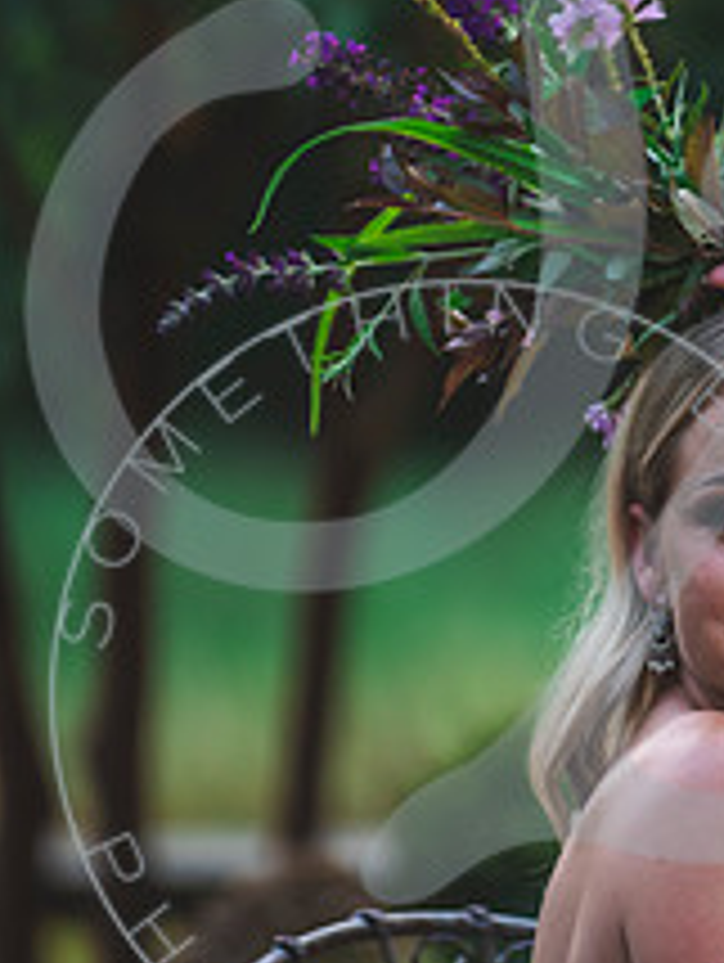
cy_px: 356
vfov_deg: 4.9
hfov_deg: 3.7
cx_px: 670
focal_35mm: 404
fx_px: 11244
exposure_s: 1/400
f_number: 2.8
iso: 500
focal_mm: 200
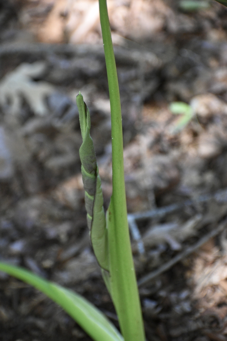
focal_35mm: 180
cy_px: 170
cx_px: 114
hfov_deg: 7.6
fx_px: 1702
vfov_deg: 11.4
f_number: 5
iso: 2000
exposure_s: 1/800
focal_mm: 120
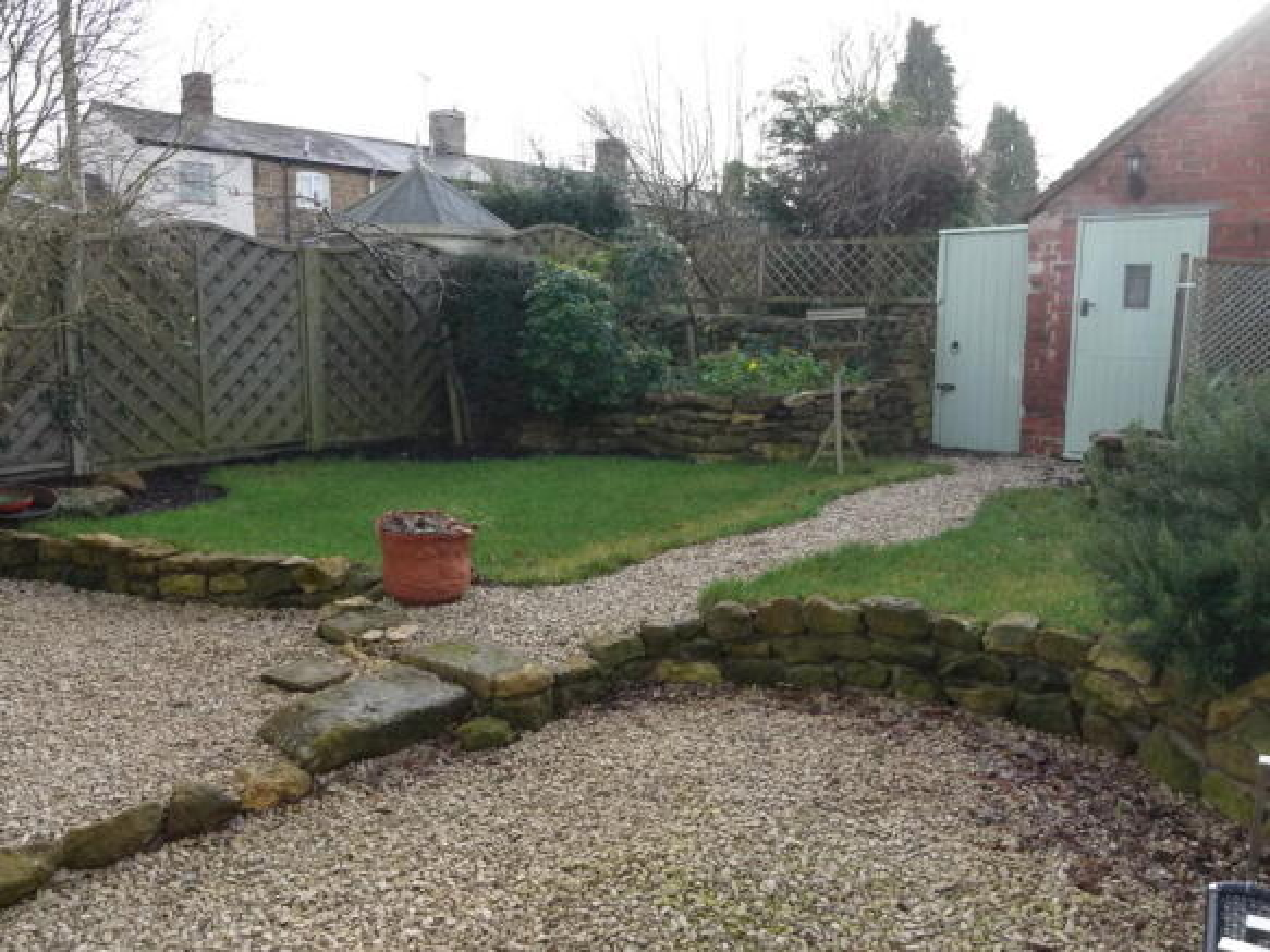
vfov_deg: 49.7
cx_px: 635
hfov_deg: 63.5
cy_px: 476
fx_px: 1027
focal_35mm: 28
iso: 800
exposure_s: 1/500
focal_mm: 14
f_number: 8
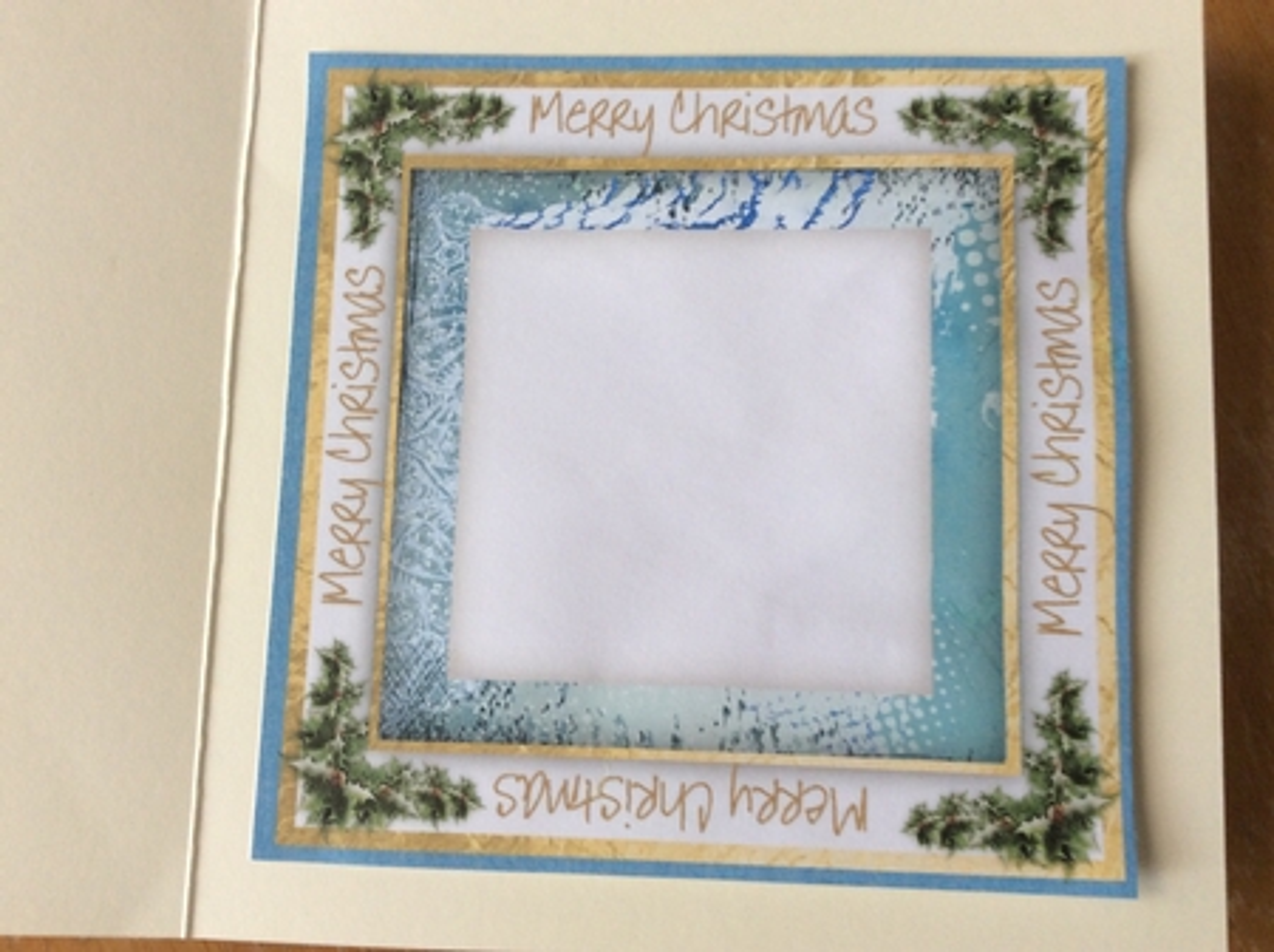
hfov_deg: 56.9
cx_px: 637
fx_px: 1176
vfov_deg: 44.0
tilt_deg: -81.2
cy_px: 476
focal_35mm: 32
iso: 50
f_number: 2.4
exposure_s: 1/25
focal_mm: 3.3
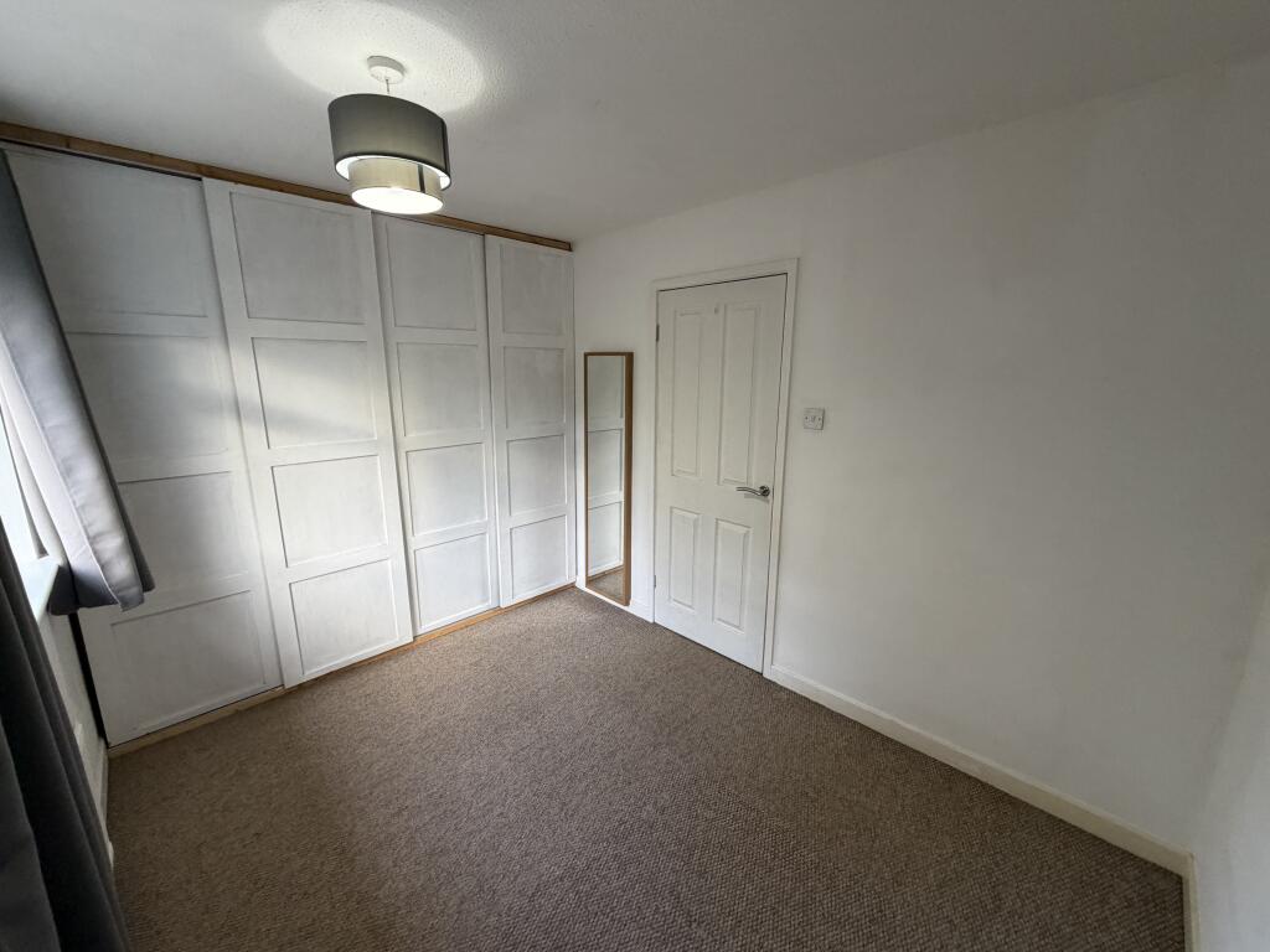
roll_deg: -0.7
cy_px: 476
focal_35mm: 14
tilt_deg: -12.6
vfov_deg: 85.7
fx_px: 514
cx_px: 635
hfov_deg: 102.1
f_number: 2.2
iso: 200
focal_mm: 2.22
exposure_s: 1/50
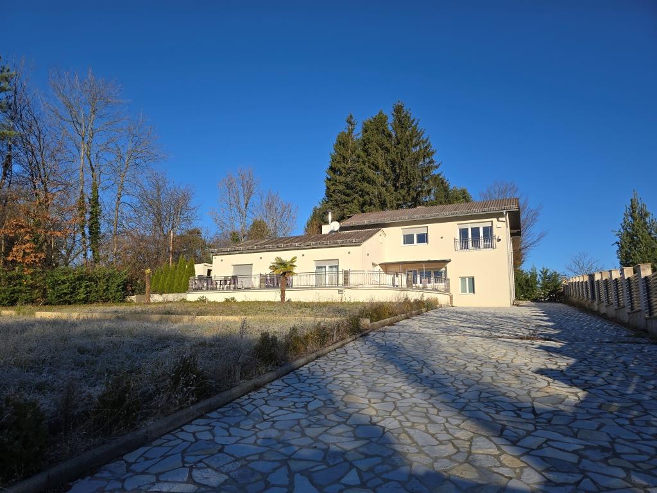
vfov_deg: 58.9
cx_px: 328
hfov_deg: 73.9
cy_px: 246
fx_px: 437
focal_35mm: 23
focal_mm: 6.3
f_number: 1.7
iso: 12
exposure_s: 1/919
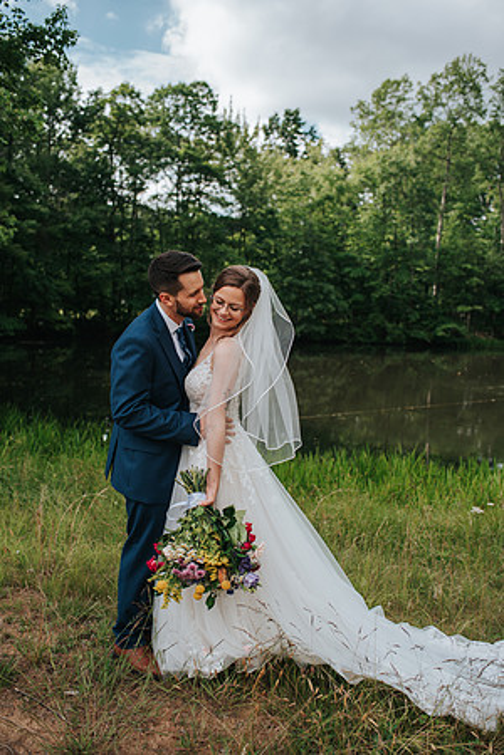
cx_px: 252
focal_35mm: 35
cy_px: 378
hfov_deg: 37.9
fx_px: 735
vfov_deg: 54.4
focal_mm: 35
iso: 110
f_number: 3.2
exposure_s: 1/800
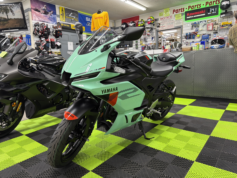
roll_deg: +2.5
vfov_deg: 56.8
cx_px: 118
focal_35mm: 24
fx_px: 164
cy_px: 89
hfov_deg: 71.6
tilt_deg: -9.0
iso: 200
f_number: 1.78
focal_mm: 6.76
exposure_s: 1/60
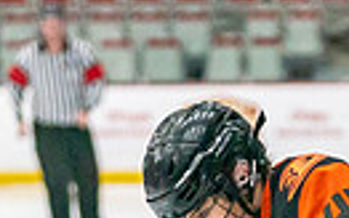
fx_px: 5148
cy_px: 447
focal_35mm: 541
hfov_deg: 3.9
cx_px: 393
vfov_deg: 2.4
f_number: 2.8
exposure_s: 1/1250
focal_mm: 95
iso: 3200
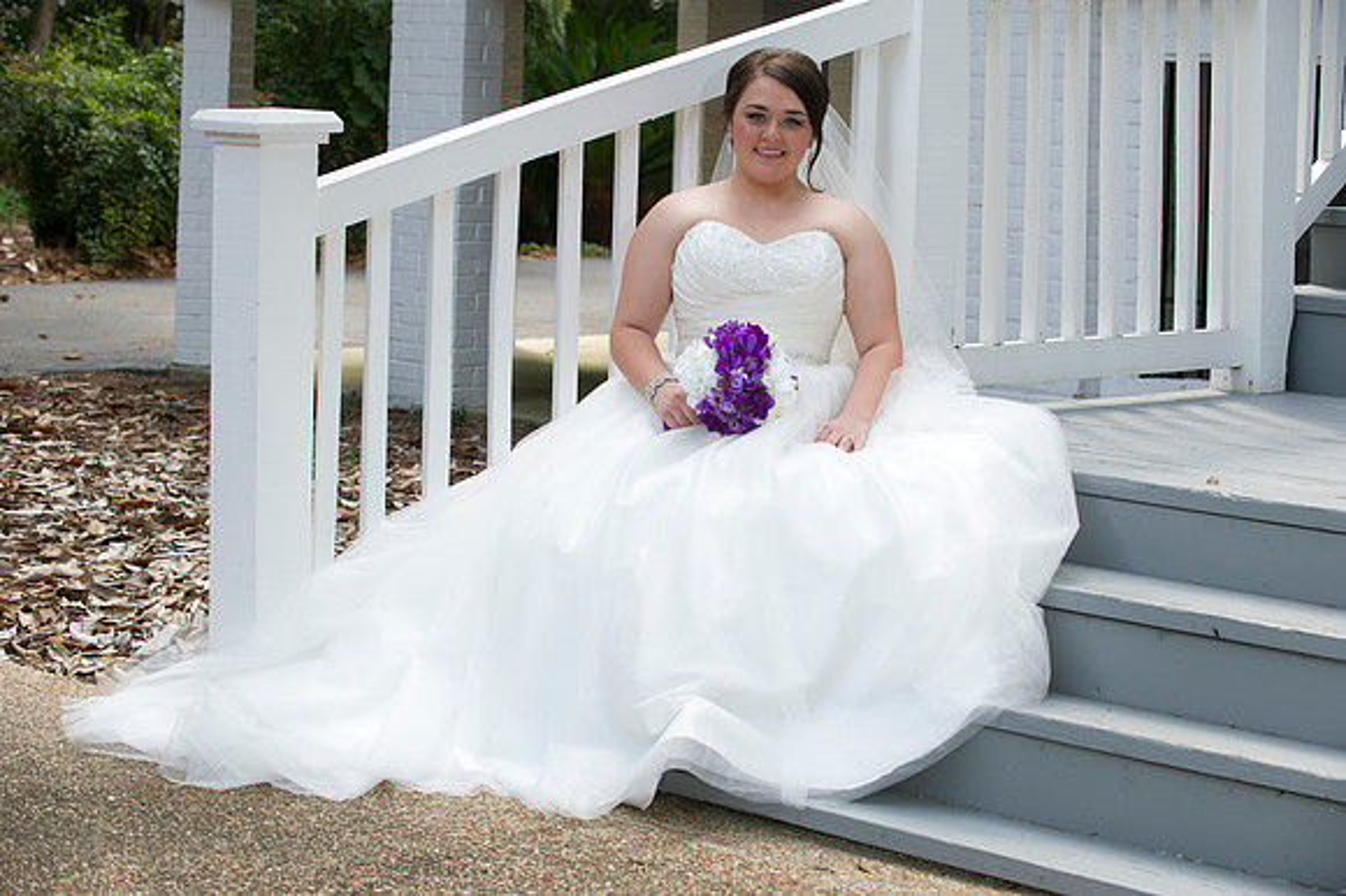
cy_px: 448
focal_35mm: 86
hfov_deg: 23.7
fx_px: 3213
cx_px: 673
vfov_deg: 15.9
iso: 320
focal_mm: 86
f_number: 5
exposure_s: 1/160
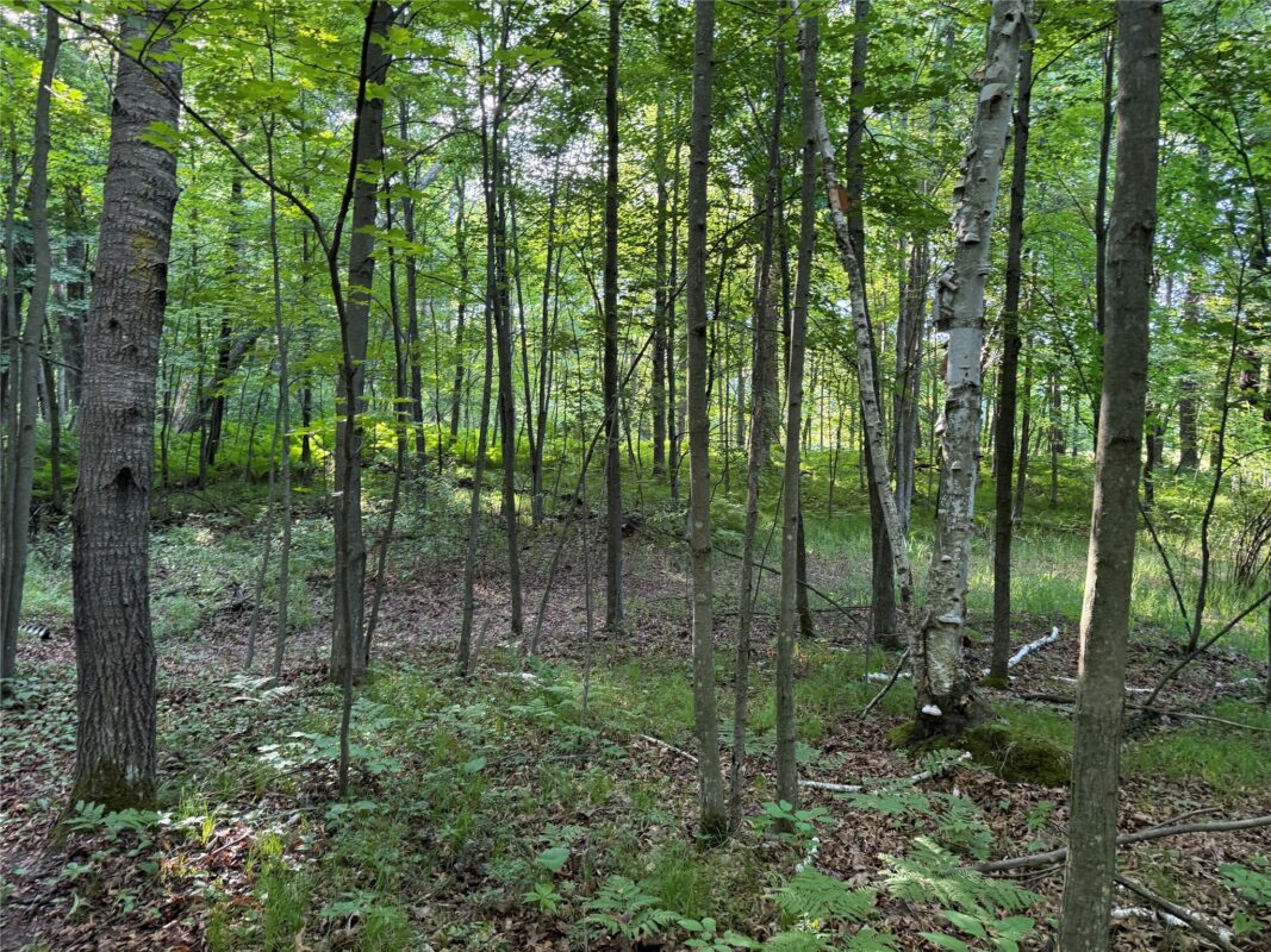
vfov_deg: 56.8
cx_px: 636
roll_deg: -0.4
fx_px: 881
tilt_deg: -6.0
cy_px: 476
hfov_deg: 71.6
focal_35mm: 24
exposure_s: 1/60
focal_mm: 6.76
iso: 200
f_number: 1.78
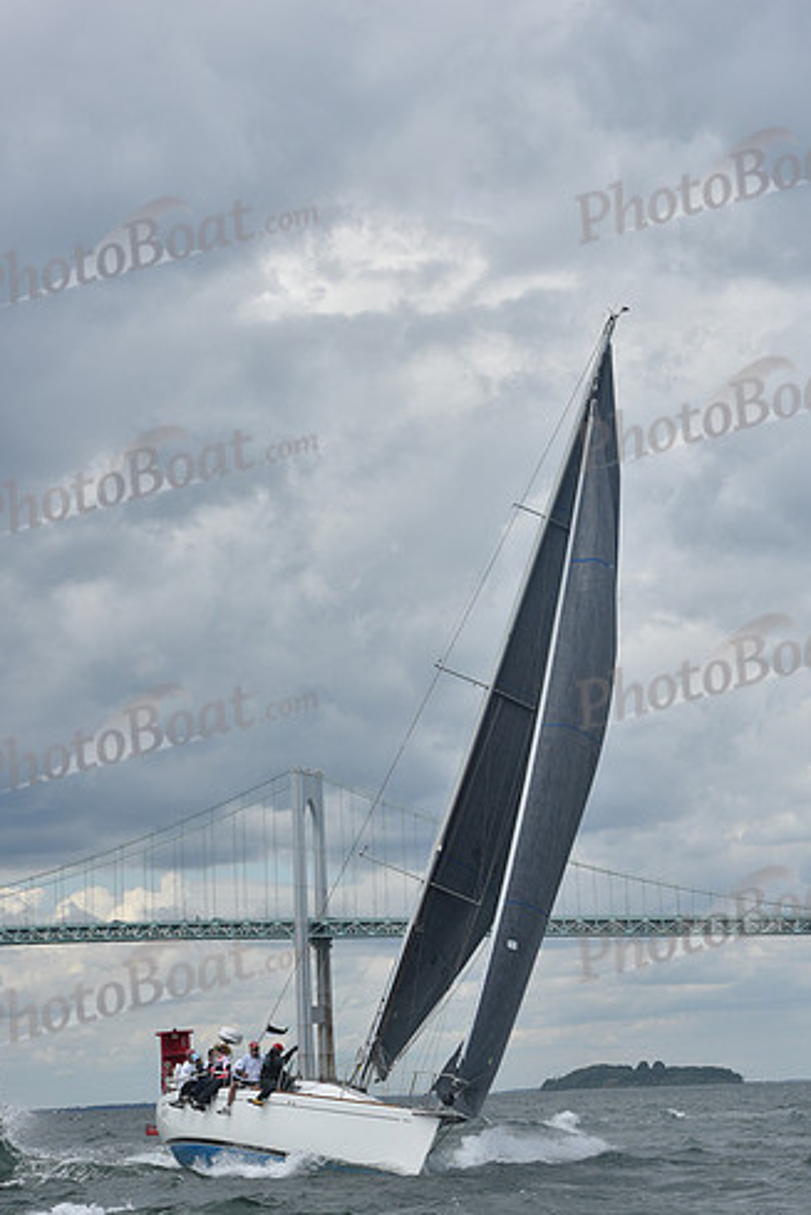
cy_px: 573
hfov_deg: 14.1
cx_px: 448
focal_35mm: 97
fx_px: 3275
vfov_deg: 21.0
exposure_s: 1/1000
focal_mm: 82
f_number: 8
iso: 250
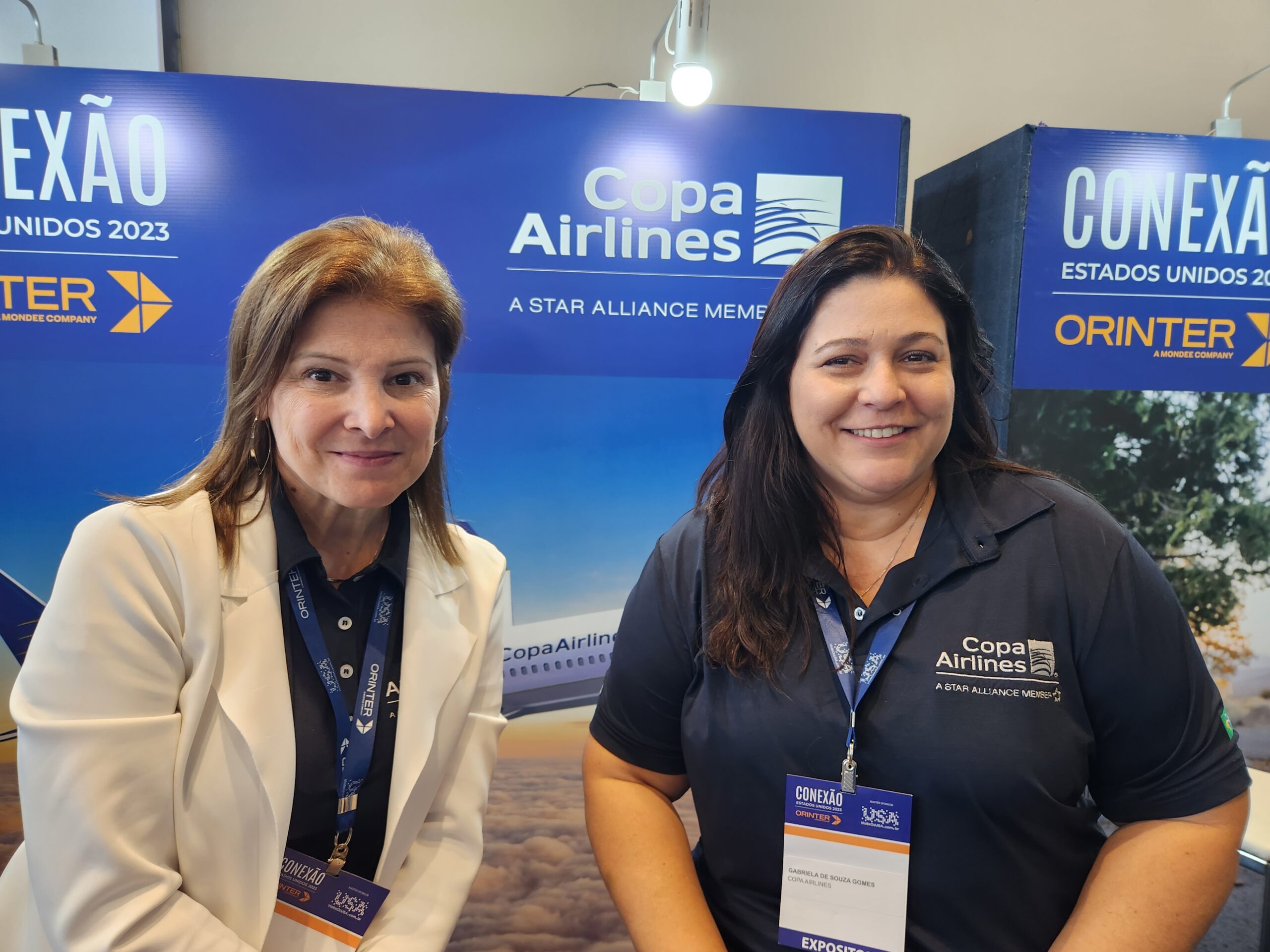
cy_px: 476
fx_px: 844
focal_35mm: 23
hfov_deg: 73.9
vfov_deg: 58.9
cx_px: 635
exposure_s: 1/51
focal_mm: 5.4
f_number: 1.8
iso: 125
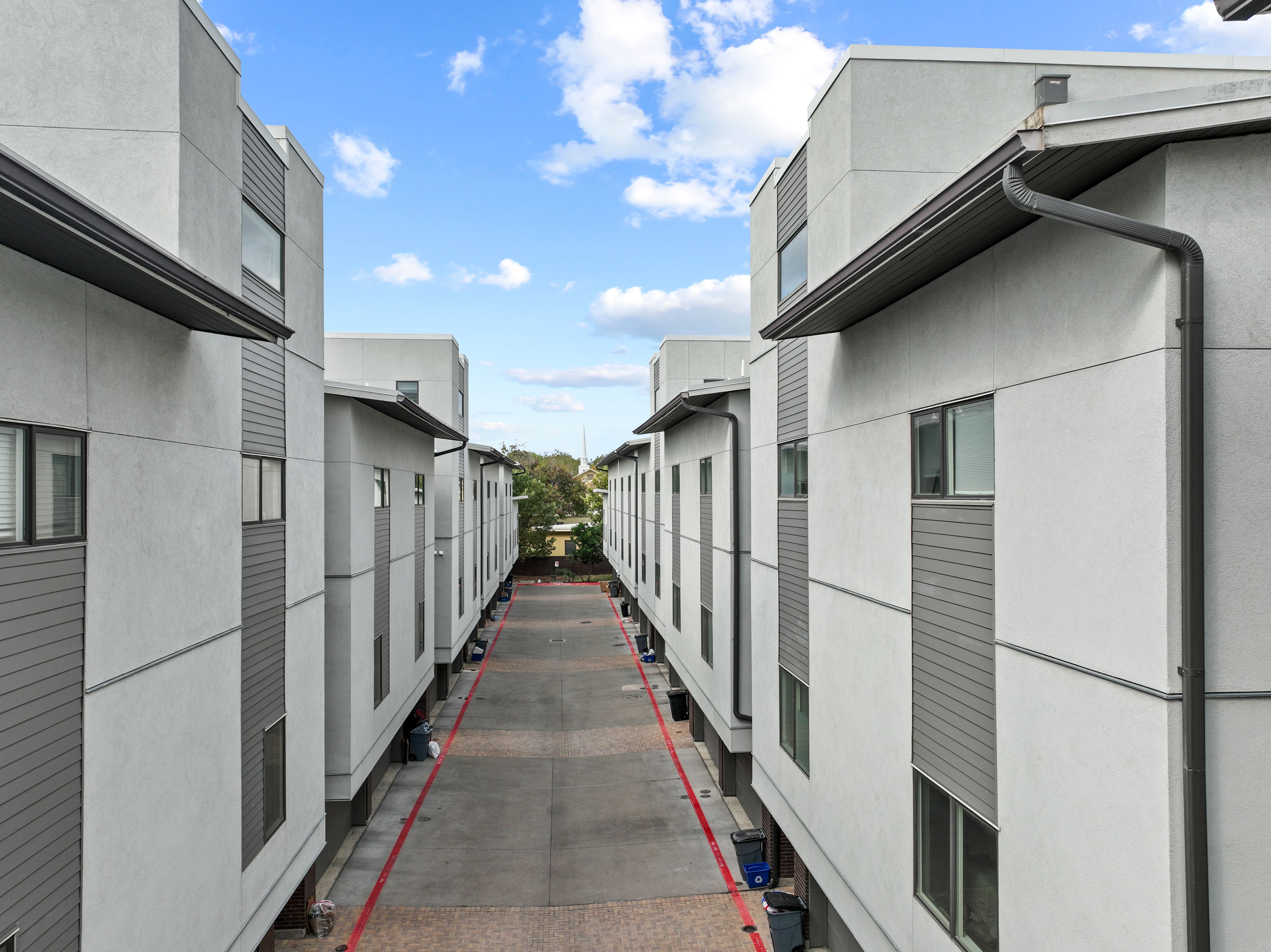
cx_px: 636
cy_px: 476
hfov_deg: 71.6
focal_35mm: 24
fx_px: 881
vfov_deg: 56.8
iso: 100
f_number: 2.8
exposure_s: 1/640
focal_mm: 12.29
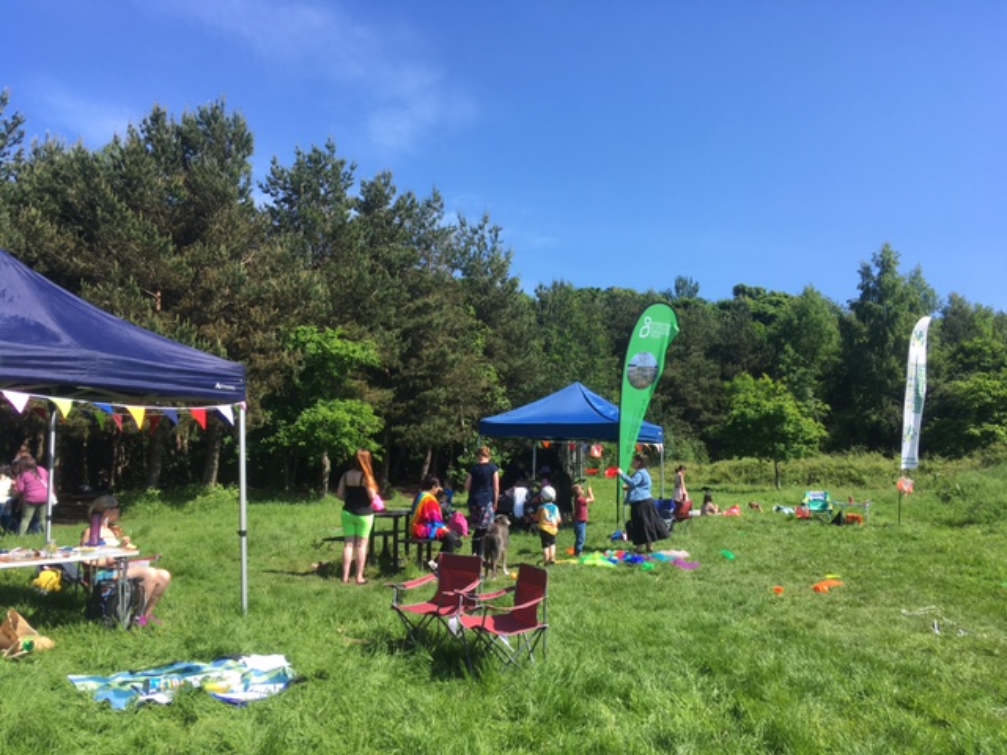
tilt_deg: +8.5
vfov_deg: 48.2
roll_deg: -1.4
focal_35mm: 29
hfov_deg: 61.7
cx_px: 504
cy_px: 378
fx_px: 844
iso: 25
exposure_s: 1/801
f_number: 2.2
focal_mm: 4.15
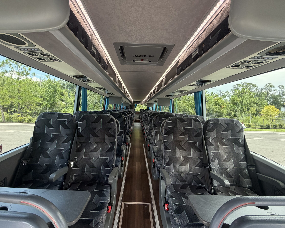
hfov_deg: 96.7
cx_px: 137
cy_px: 113
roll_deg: -0.8
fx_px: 127
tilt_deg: -1.8
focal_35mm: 15
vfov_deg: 84.0
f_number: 2.2
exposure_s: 1/121
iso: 200
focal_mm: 2.22
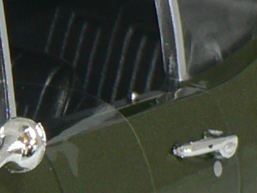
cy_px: 198
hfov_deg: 3.6
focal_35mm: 540
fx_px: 4009
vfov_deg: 2.8
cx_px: -291
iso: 80
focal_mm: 11.6
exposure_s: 1/60
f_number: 3.2
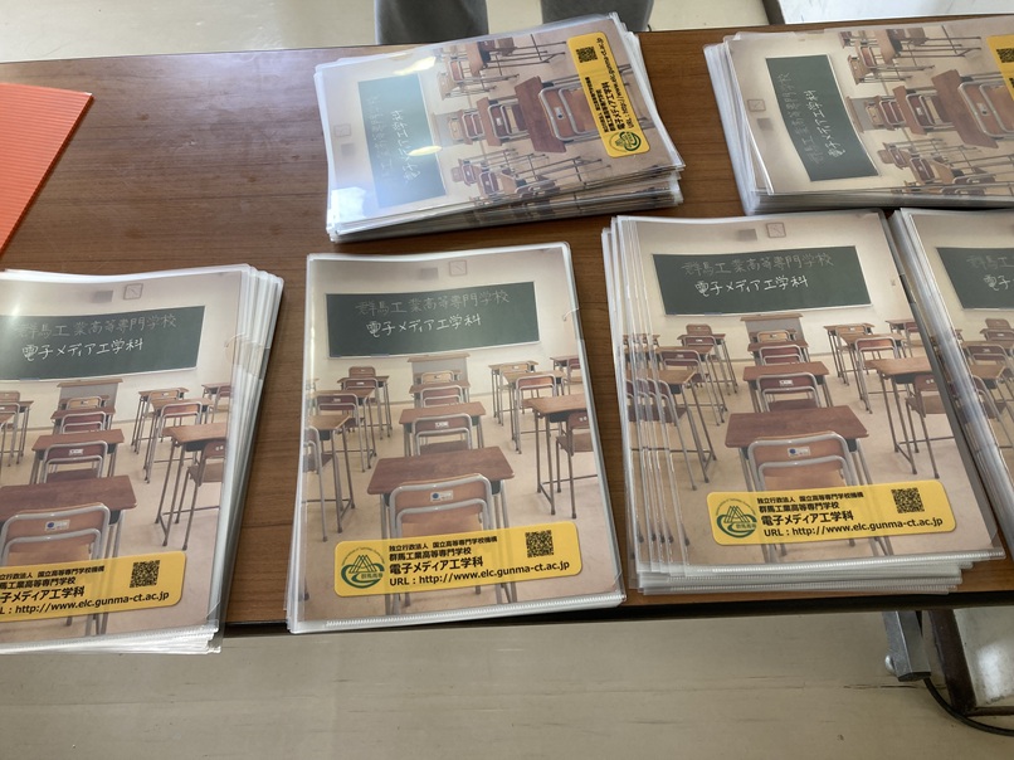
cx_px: 507
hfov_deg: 63.5
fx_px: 820
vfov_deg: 49.7
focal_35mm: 28
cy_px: 380
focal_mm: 3.99
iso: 64
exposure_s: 1/50
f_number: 1.8
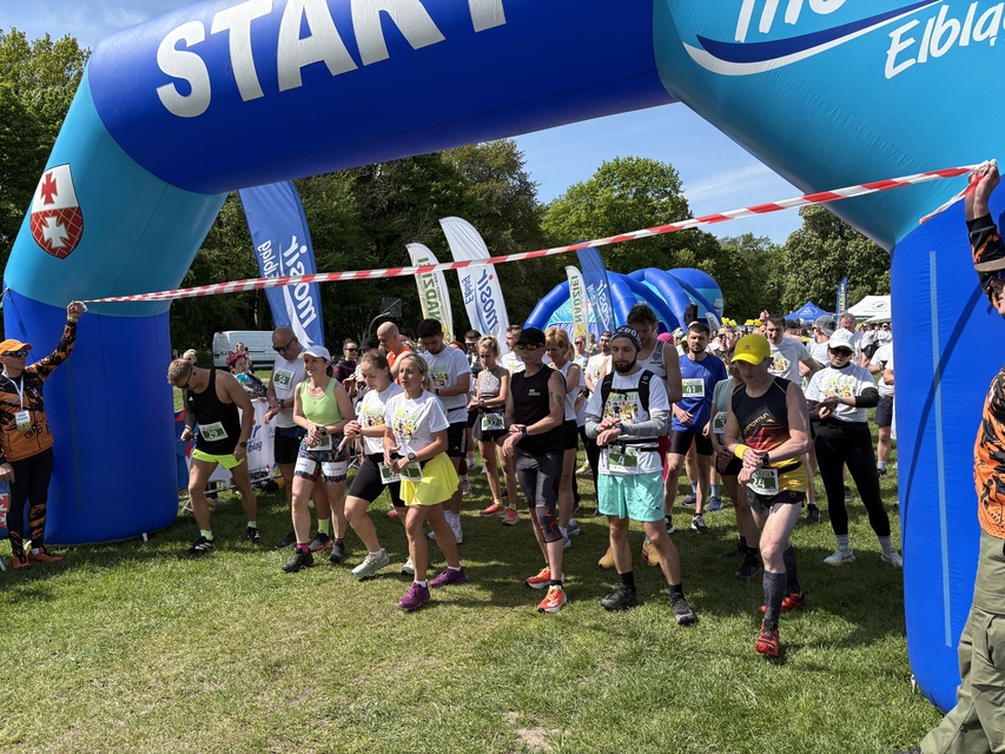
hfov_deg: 67.3
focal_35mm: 26
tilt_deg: -3.5
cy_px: 377
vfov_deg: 53.1
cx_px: 502
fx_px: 755
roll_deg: +1.3
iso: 64
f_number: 1.6
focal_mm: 5.96
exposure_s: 1/2283
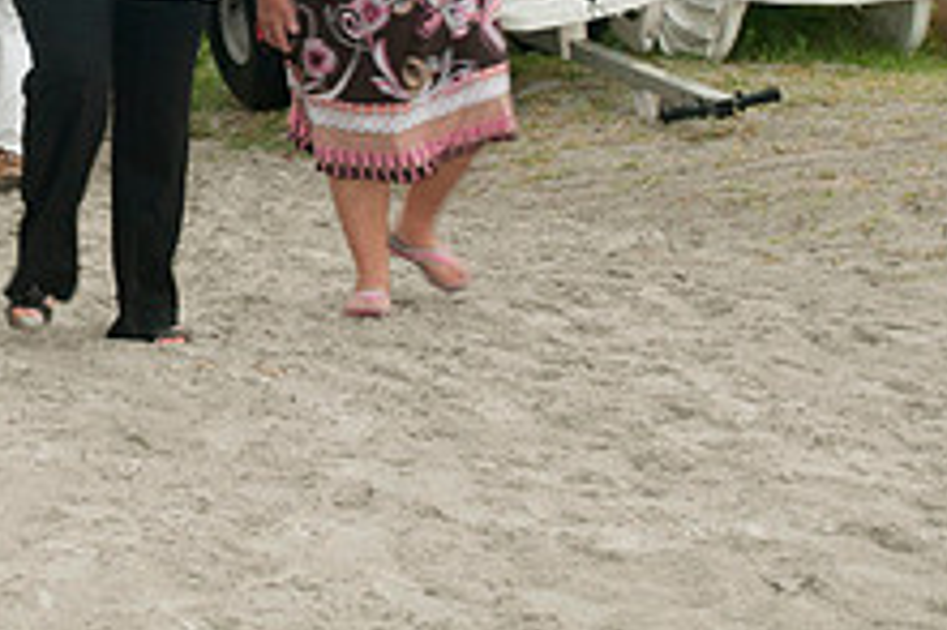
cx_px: 21
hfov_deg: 10.8
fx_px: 4968
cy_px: -144
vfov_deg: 7.2
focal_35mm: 189
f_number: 5.6
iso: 400
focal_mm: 48
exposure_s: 1/50
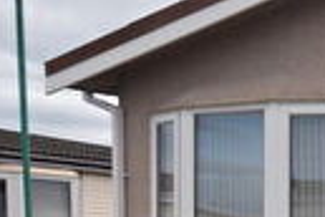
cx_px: 658
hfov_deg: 16.0
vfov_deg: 13.6
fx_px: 885
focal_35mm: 98
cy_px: 264
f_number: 11
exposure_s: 1/200
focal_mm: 12
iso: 100
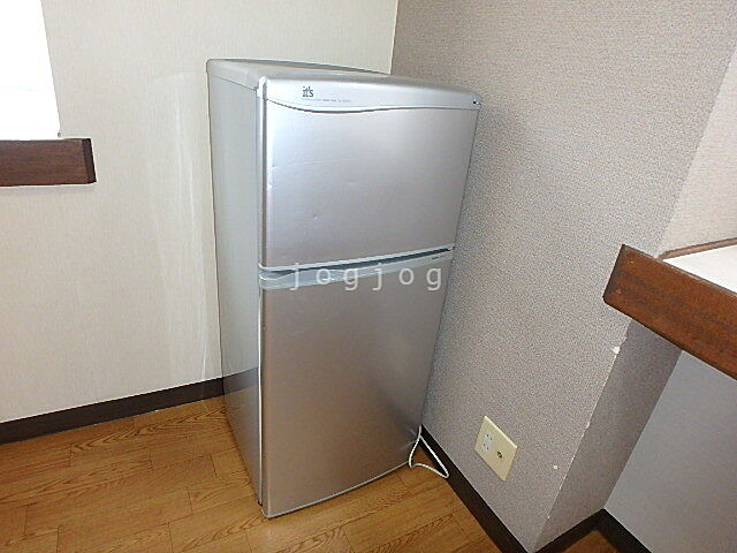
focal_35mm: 21
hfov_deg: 79.0
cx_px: 368
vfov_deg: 63.4
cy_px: 276
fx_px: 447
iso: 400
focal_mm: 3.7
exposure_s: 1/30
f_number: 3.5
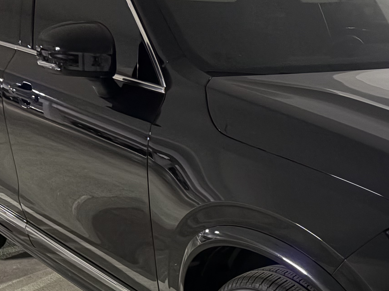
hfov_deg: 30.6
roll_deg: -3.8
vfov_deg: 22.7
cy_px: 320
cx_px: 334
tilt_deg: -22.4
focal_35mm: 61
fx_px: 685
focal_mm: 5.96
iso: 1000
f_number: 1.6
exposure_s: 1/23
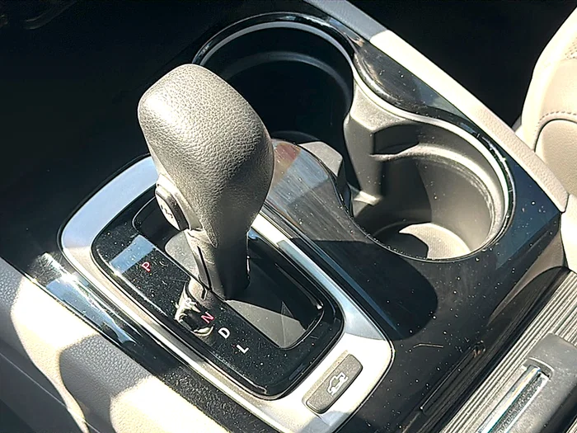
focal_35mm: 49
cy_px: 216
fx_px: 817
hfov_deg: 38.9
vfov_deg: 29.7
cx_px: 288
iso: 80
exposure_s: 1/401
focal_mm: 6.86
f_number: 1.78
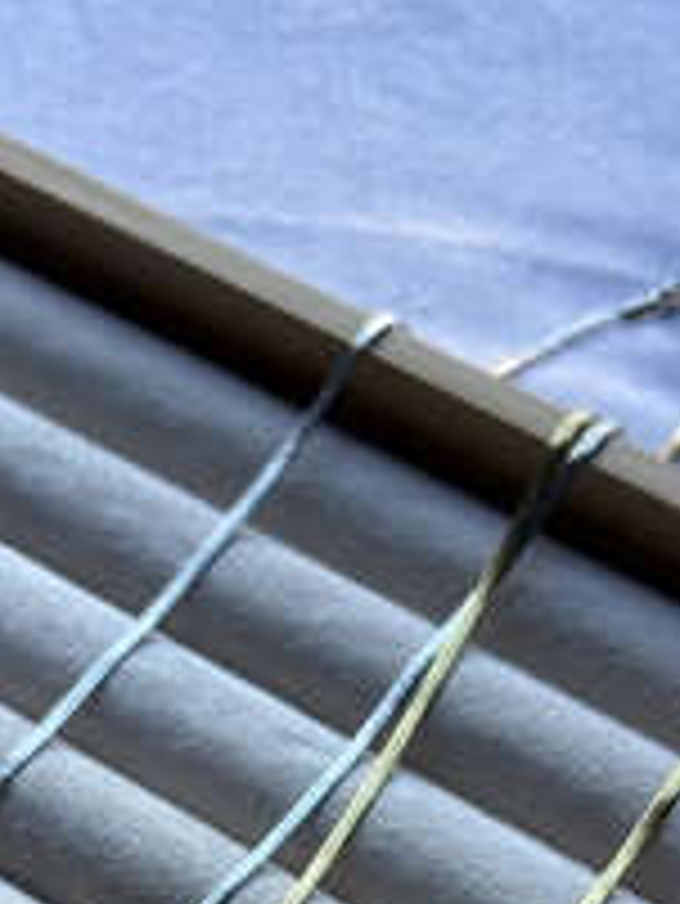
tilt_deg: -63.3
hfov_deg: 21.2
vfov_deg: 25.0
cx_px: 176
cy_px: 1122
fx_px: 1805
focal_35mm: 69
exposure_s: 1/133
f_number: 1.6
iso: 32
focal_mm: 5.96
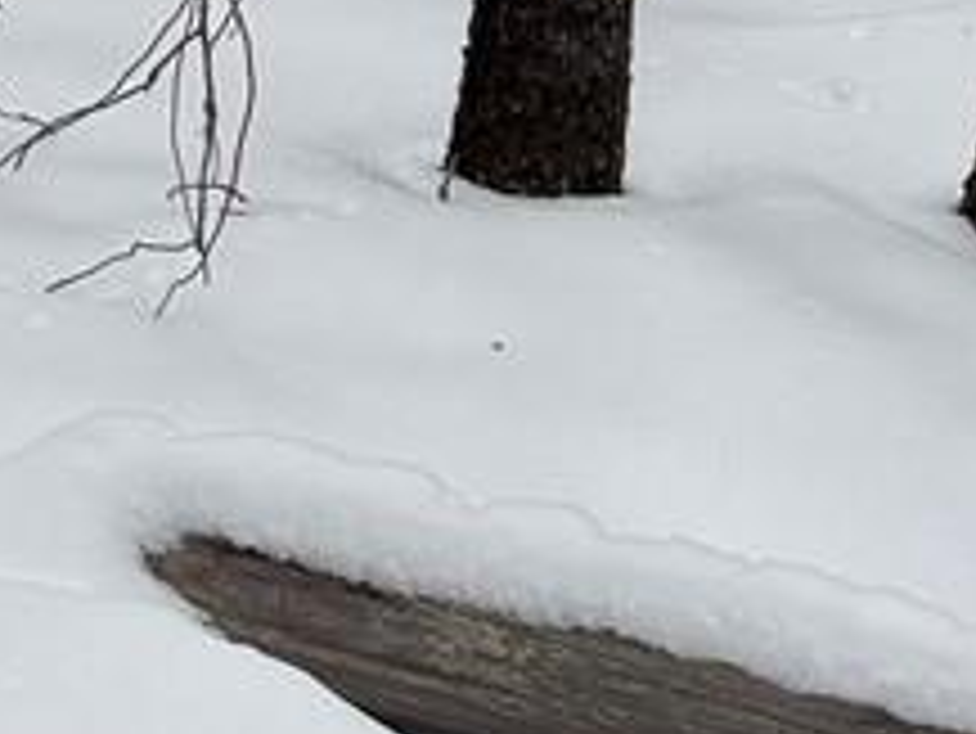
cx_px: -1165
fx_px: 4993
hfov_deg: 10.1
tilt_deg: -14.5
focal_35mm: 177
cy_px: -968
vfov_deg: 7.8
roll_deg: +0.3
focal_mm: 6.76
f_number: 1.78
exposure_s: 1/878
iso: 80
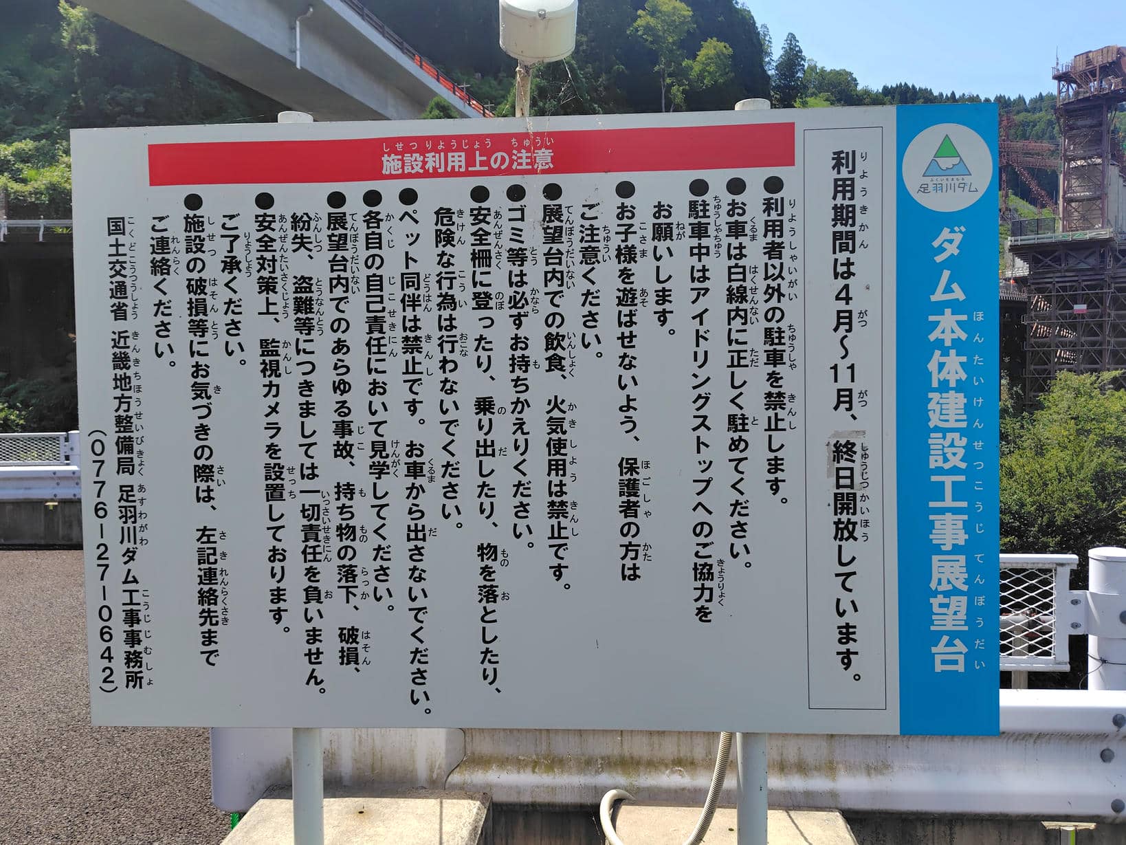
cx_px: 563
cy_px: 422
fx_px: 748
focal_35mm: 23
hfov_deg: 73.9
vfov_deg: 58.9
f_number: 1.9
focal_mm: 5.6
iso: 50
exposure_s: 1/1173
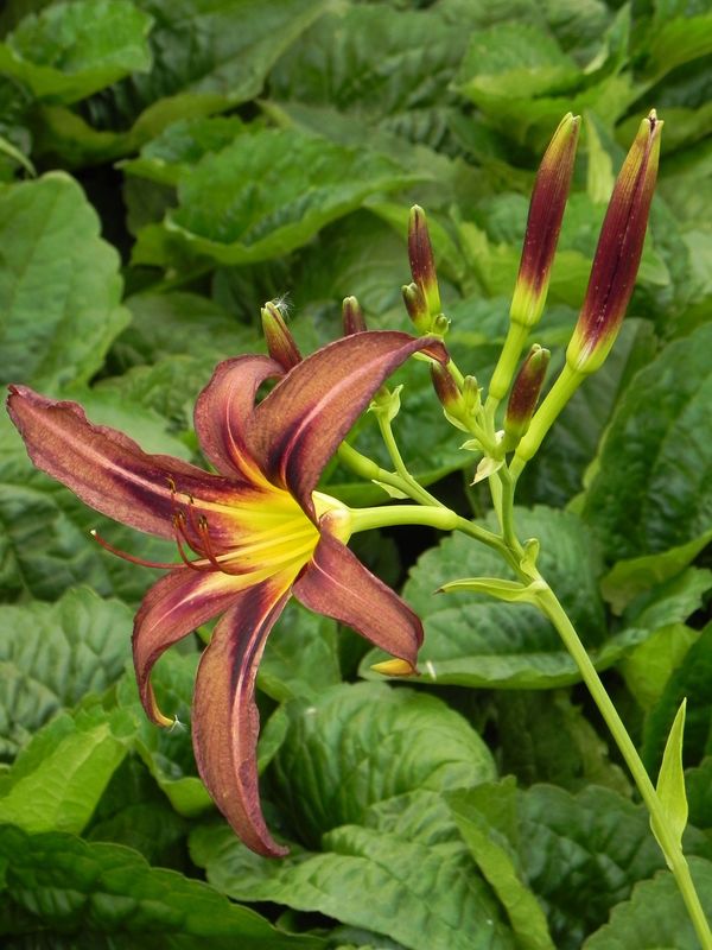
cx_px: 356
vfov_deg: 15.3
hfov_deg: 11.5
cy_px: 475
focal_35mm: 129
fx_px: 3538
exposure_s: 1/200
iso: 160
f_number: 5
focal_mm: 23
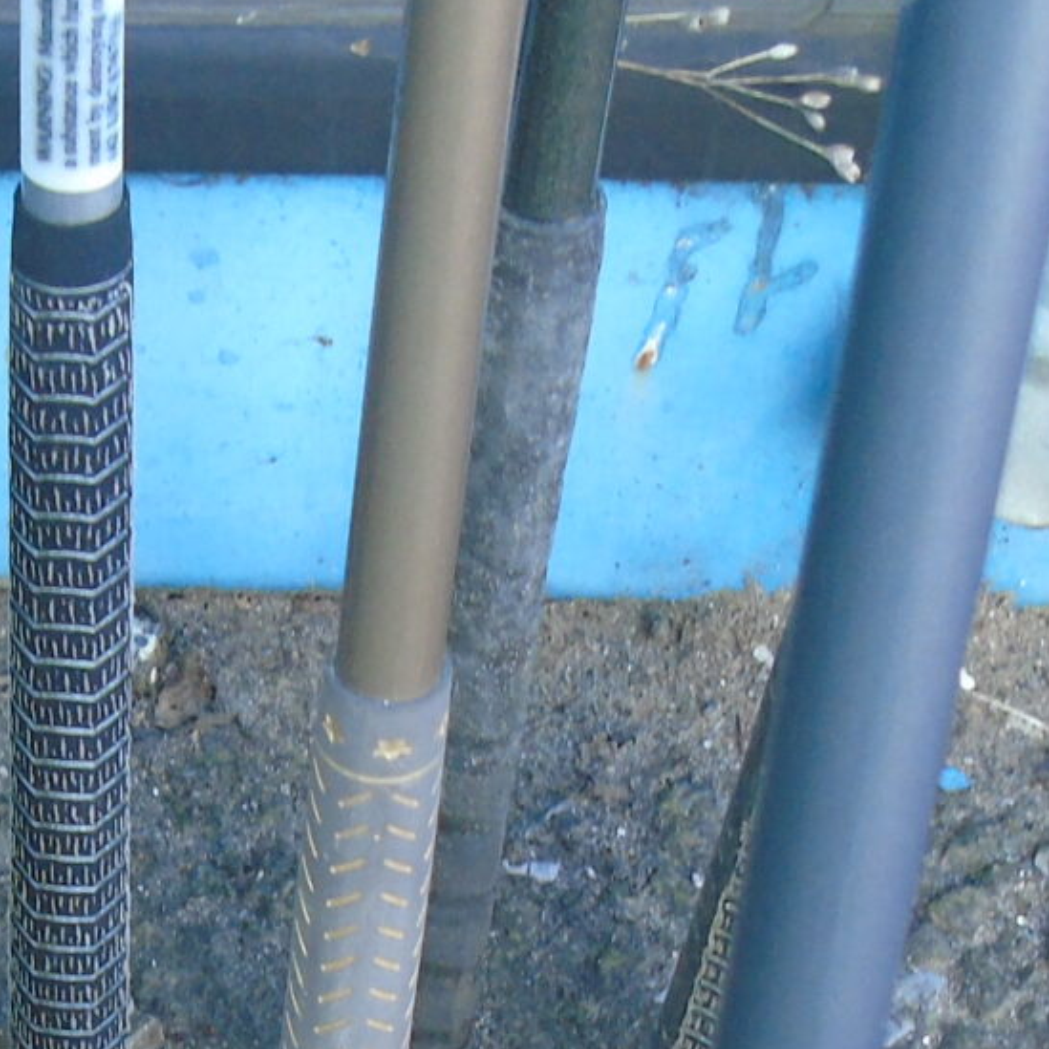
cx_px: 78
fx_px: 3531
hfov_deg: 16.6
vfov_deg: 16.5
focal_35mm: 103
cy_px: 1110
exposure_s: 1/30
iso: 100
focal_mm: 4.4
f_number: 3.4
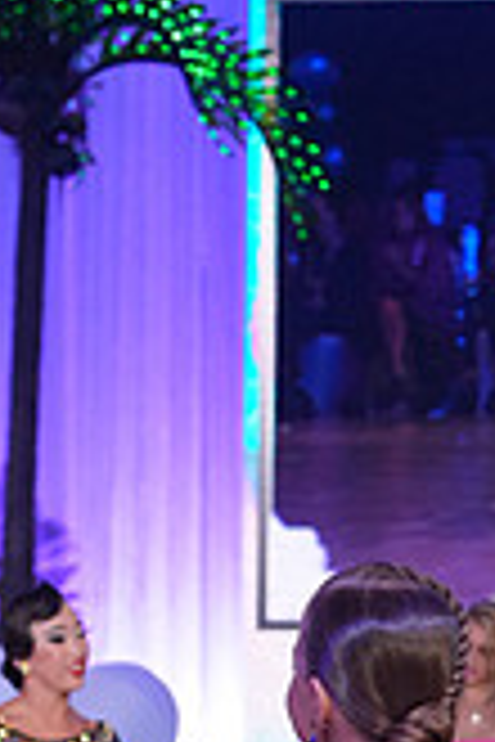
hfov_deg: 5.6
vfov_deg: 8.2
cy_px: 1138
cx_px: -106
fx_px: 5073
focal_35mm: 246
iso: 2000
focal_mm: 70
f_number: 4
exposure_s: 1/400
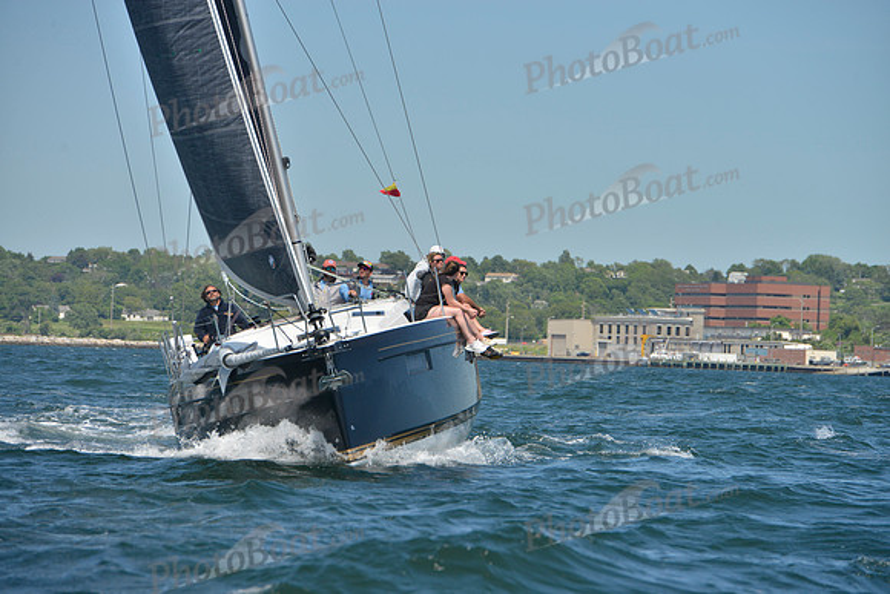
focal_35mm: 200
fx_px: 4945
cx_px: 445
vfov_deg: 6.9
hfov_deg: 10.3
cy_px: 297
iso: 280
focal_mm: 200
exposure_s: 1/1250
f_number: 9
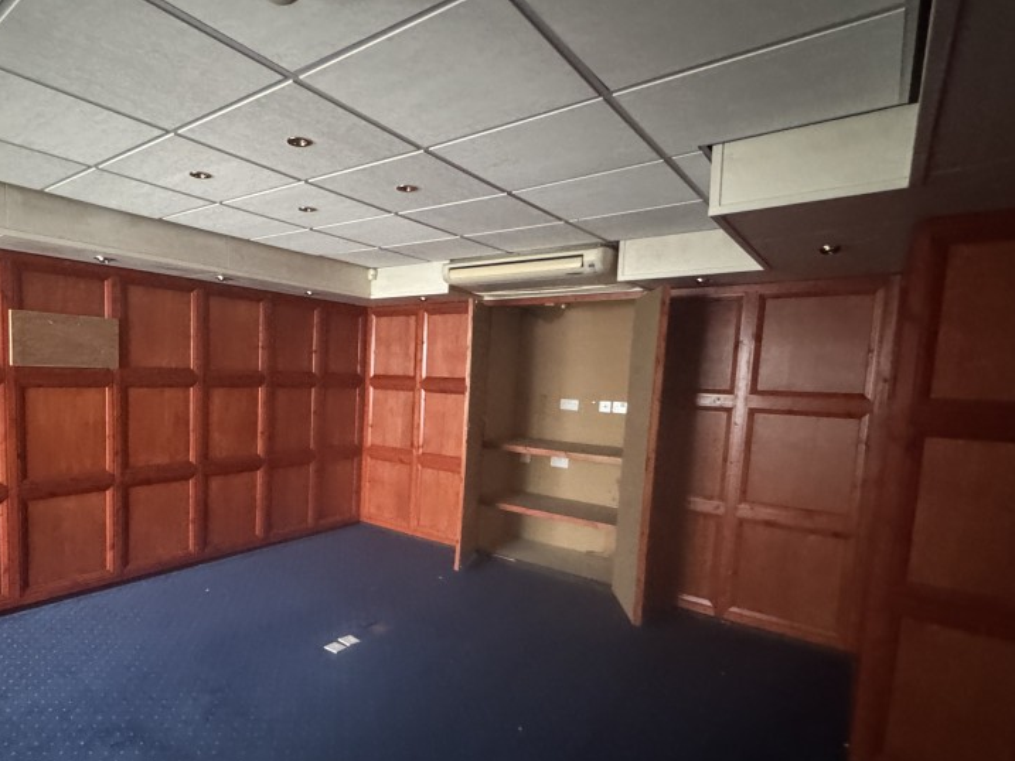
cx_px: 348
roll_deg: -1.1
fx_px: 587
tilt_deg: -6.1
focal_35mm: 20
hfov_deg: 79.4
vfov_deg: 65.8
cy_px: 427
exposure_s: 1/30
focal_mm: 2.22
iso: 1600
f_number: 2.2
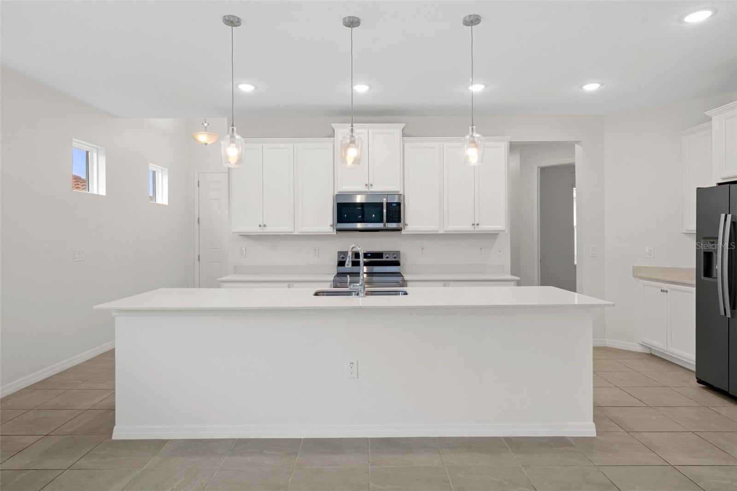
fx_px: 409
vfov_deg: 61.9
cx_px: 368
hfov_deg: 84.0
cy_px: 246
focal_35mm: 20
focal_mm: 20
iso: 320
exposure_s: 1/2
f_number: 8
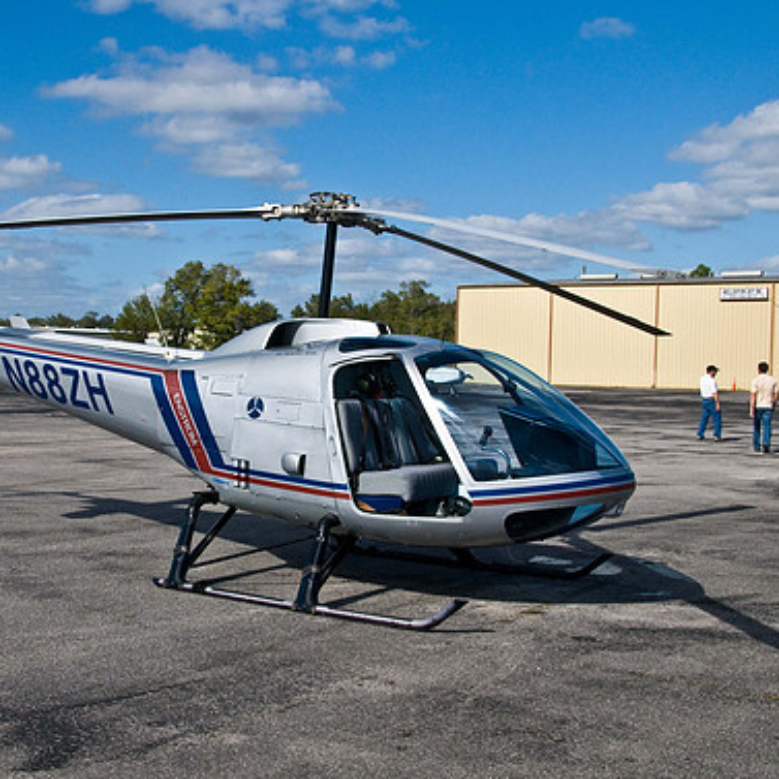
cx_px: 295
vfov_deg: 36.1
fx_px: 1197
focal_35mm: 47
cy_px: 390
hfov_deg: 35.9
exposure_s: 1/1600
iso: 400
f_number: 8
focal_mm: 24
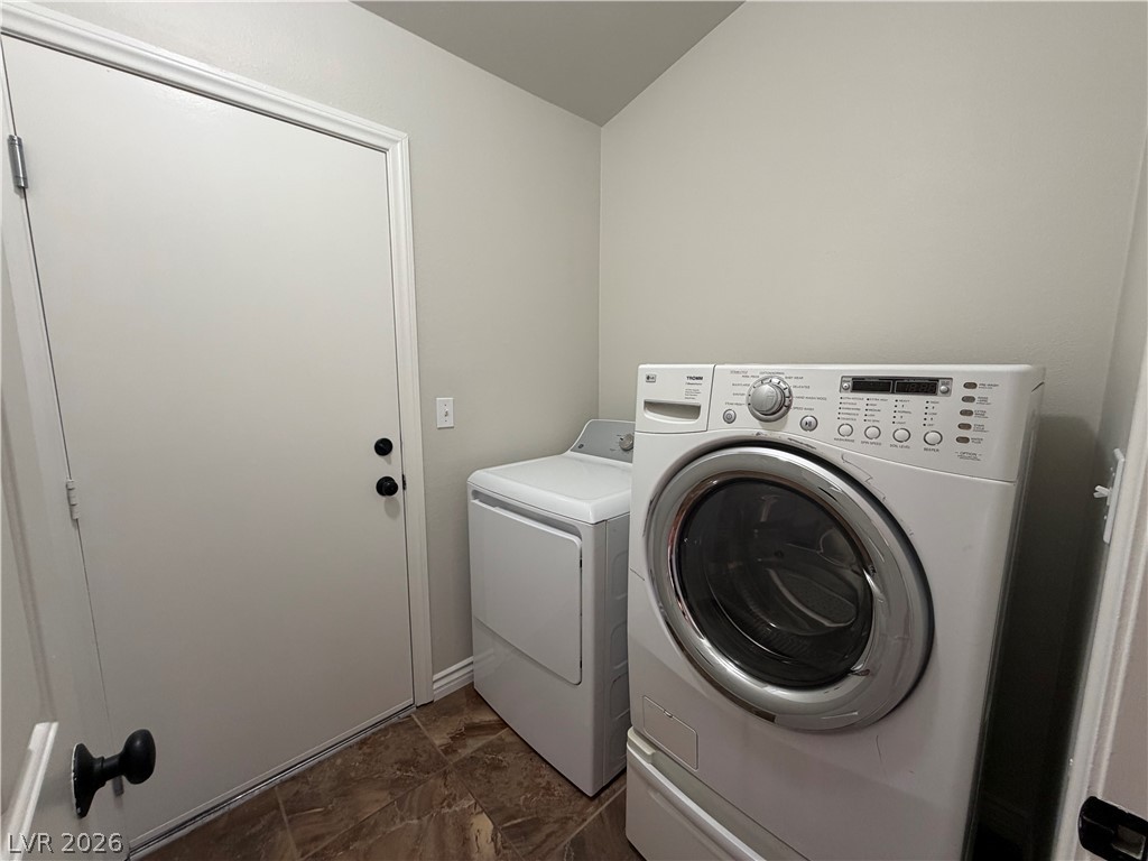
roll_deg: -0.2
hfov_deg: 102.1
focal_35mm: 14
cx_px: 574
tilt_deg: -8.2
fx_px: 464
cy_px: 430
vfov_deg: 85.7
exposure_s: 1/60
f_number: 2.2
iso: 200
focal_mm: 2.22
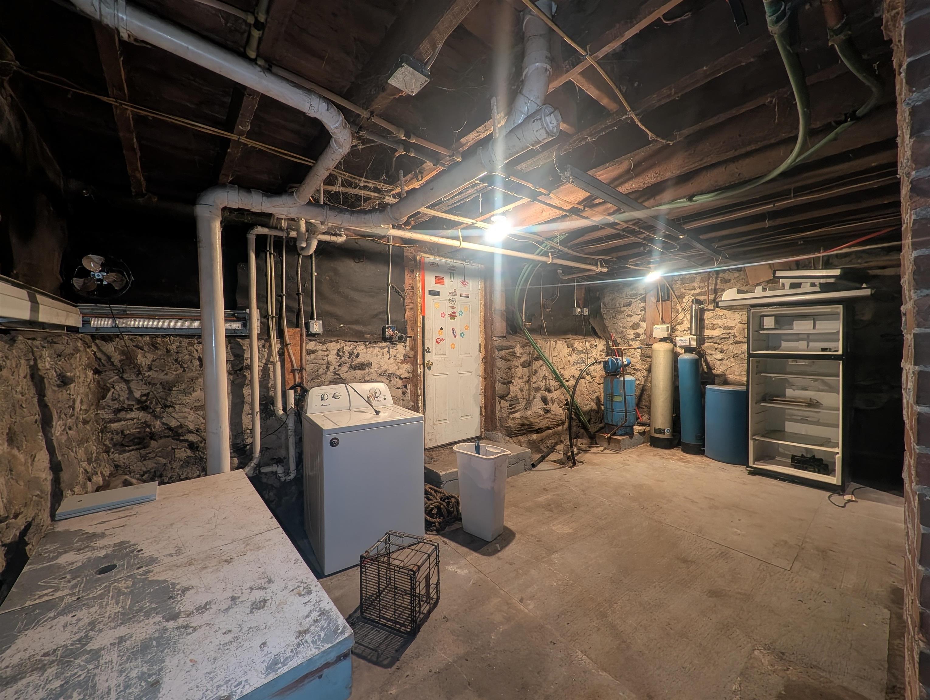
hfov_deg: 110.5
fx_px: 323
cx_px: 465
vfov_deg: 94.6
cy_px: 350
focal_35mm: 12
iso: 135
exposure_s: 1/32.4
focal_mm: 2.02
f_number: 1.7
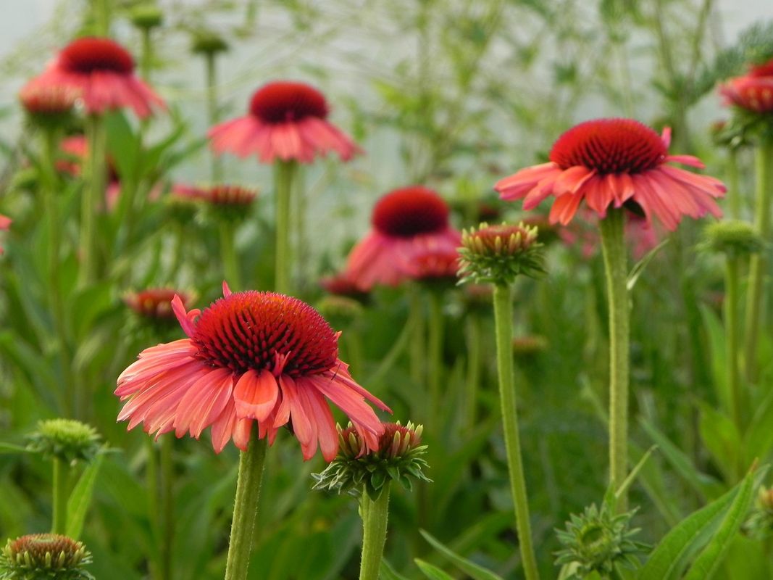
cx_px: 386
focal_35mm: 162
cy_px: 290
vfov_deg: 9.2
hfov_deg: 12.2
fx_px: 3617
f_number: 5
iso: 160
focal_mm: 28.8
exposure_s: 1/25
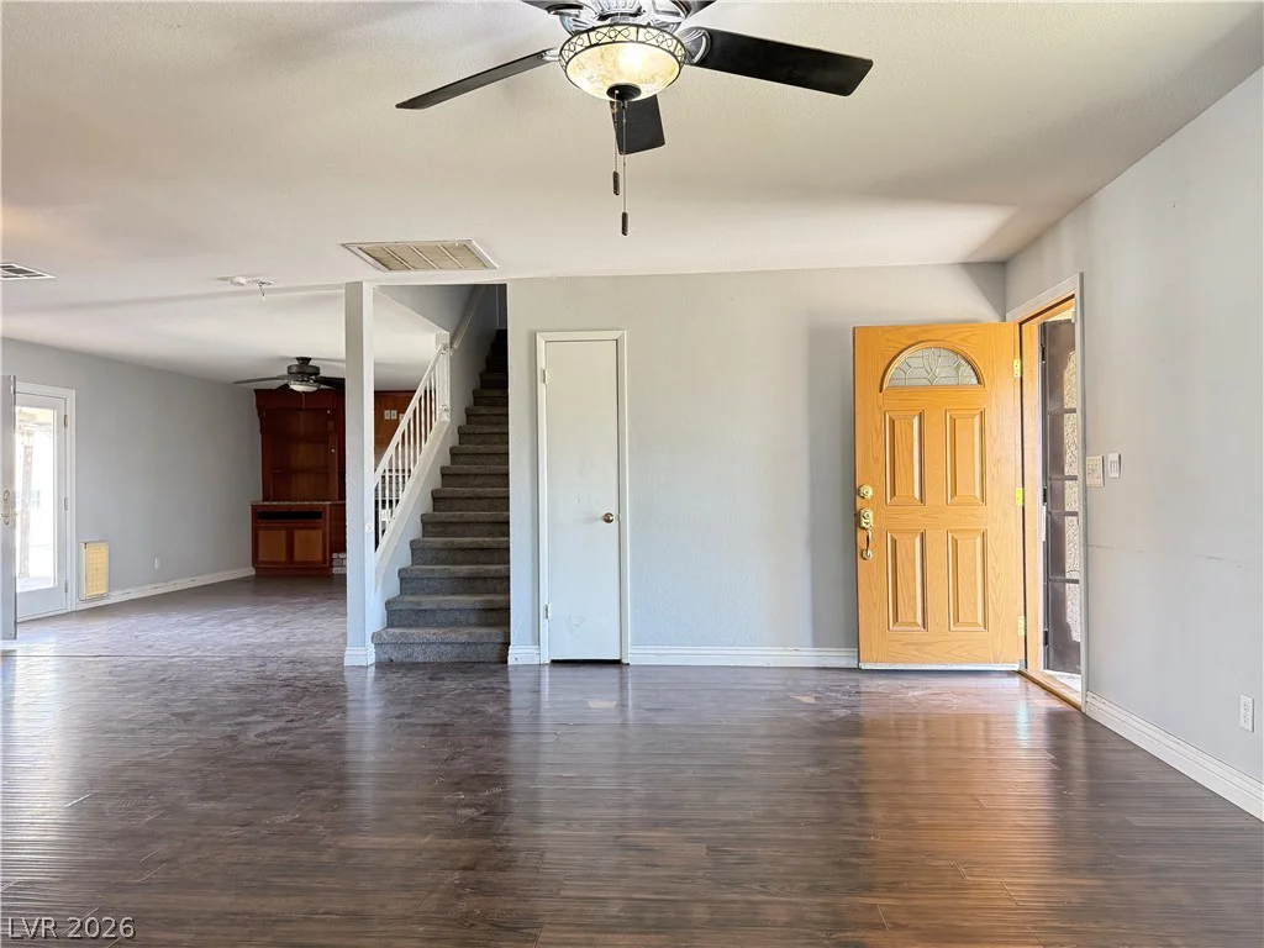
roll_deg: +0.3
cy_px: 474
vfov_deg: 56.8
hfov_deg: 71.6
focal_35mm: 24
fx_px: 876
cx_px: 632
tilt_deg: +0.9
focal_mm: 6.76
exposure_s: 1/120
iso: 320
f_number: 1.78
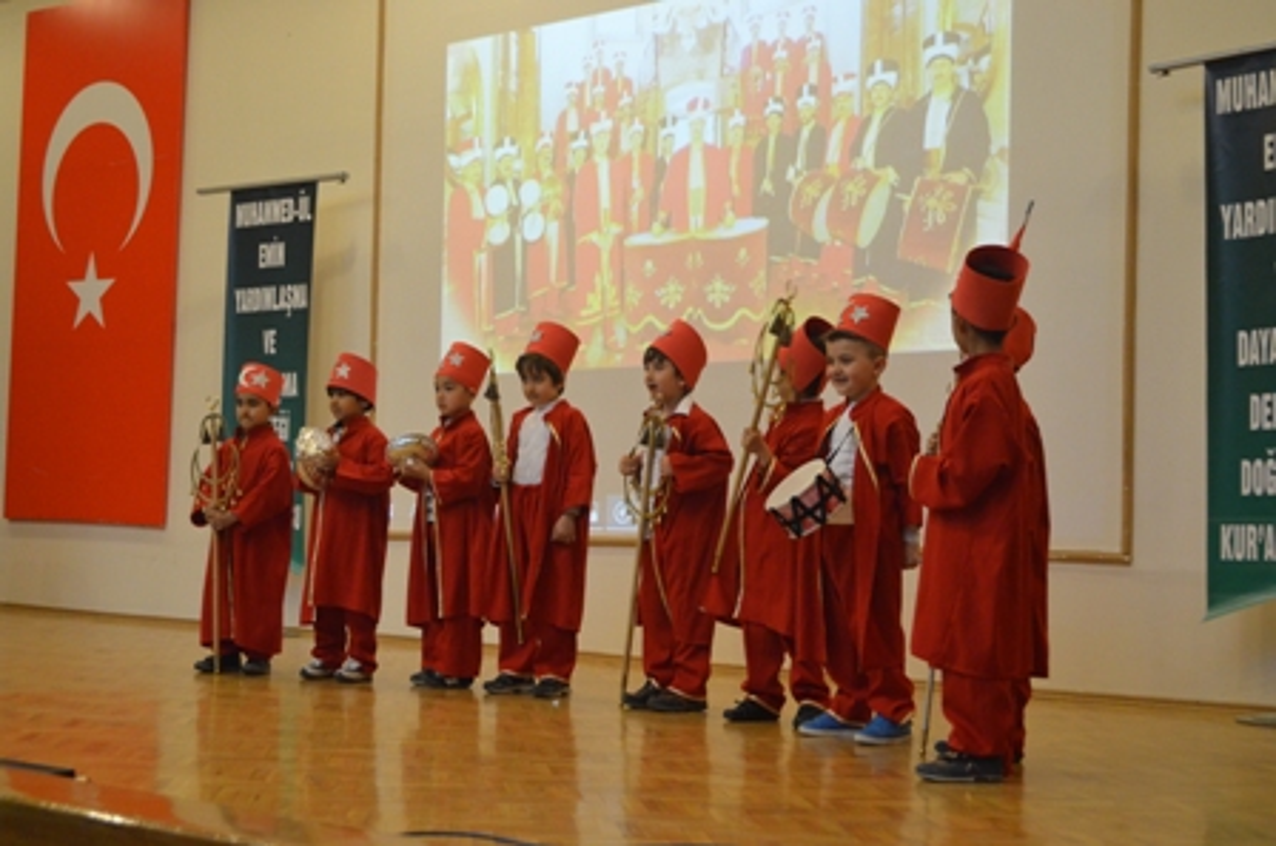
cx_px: 638
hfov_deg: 37.9
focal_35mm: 52
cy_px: 423
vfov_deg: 25.7
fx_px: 1857
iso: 2800
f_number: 5
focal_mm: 35
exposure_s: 1/30
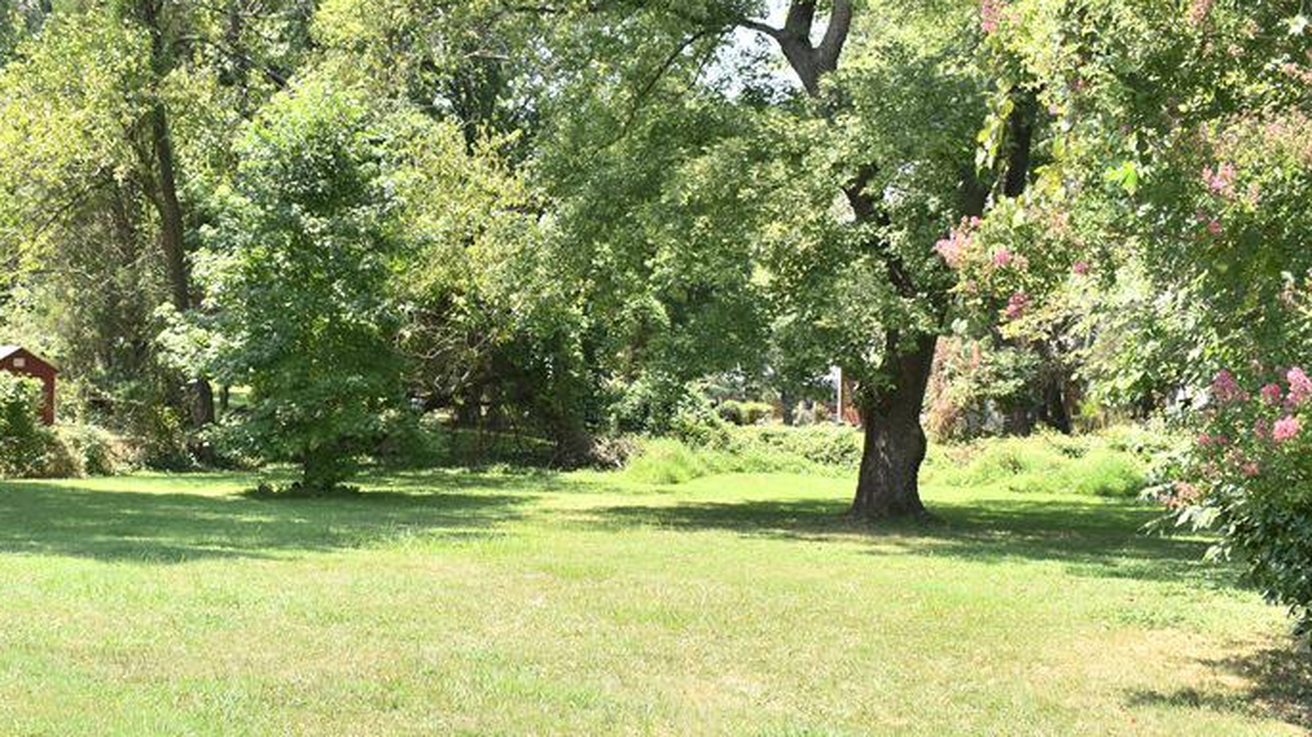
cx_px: 492
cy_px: 441
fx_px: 1635
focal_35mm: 47
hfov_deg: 43.4
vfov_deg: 25.4
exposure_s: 1/250
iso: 200
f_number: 7.1
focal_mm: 20
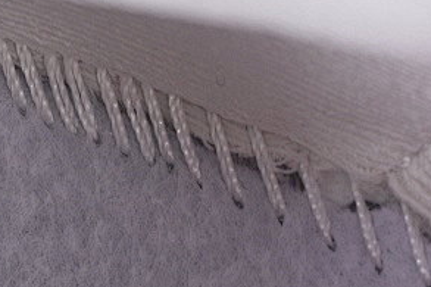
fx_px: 2977
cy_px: 439
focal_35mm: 249
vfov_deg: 5.5
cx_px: 115
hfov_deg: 8.3
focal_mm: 45
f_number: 7.1
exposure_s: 1/100
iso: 160
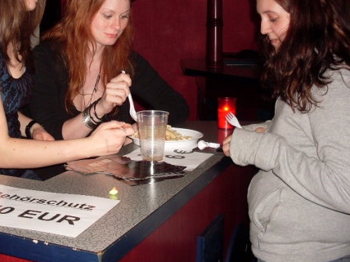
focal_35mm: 55
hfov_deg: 34.6
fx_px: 556
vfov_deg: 26.3
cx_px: 118
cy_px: 78
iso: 100
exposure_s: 1/45
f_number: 2.8
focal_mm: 6.3
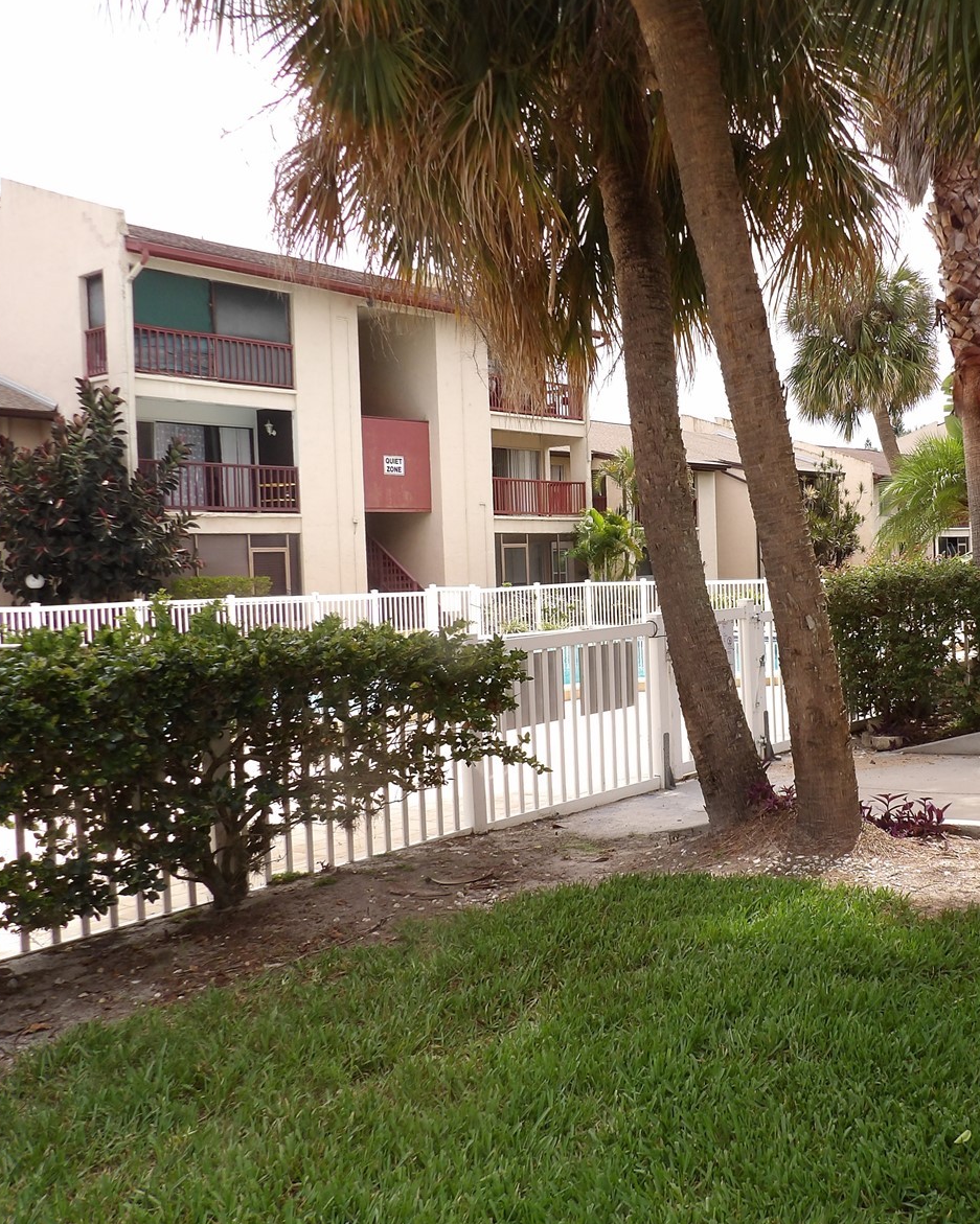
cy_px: 606
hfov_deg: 44.6
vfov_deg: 55.7
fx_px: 1160
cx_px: 704
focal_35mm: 32
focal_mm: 4.3
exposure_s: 1/651
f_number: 3.2
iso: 100
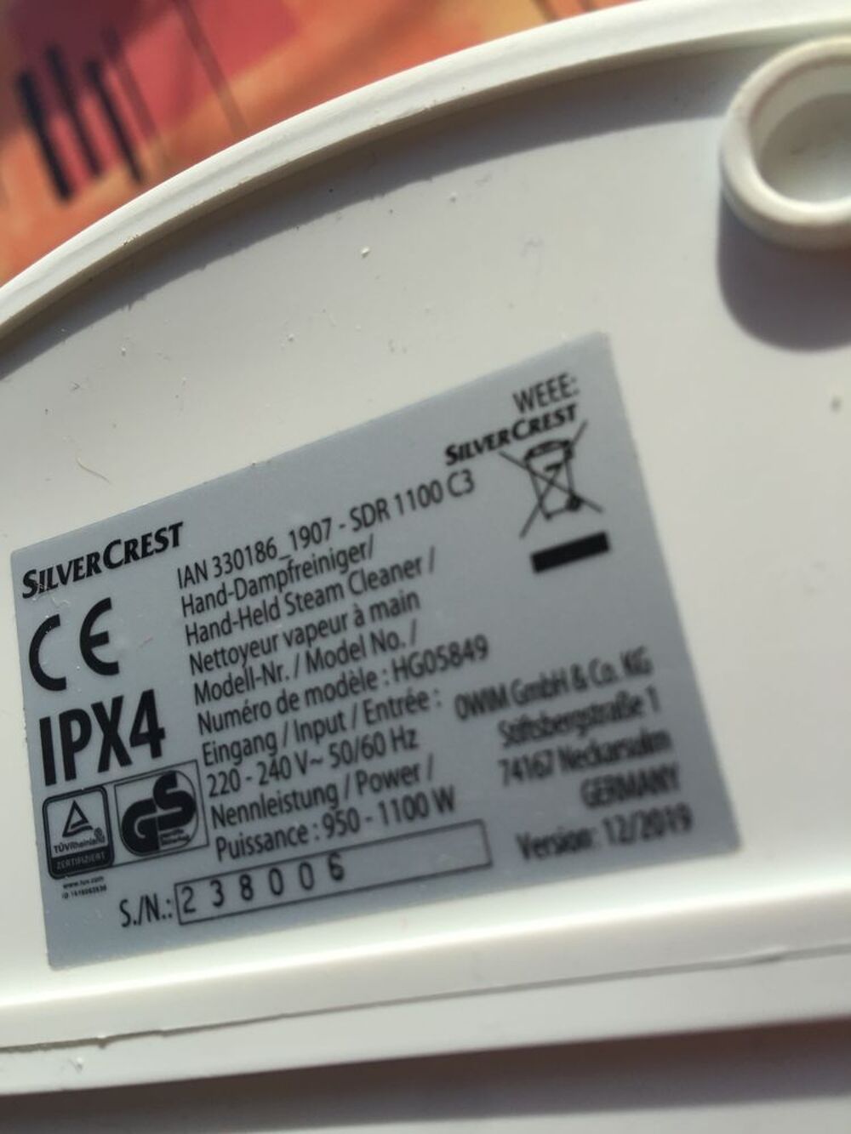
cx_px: 426
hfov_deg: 48.2
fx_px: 950
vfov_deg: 61.7
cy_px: 567
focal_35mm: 29
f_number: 2.2
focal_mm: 4.15
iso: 32
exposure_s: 1/775
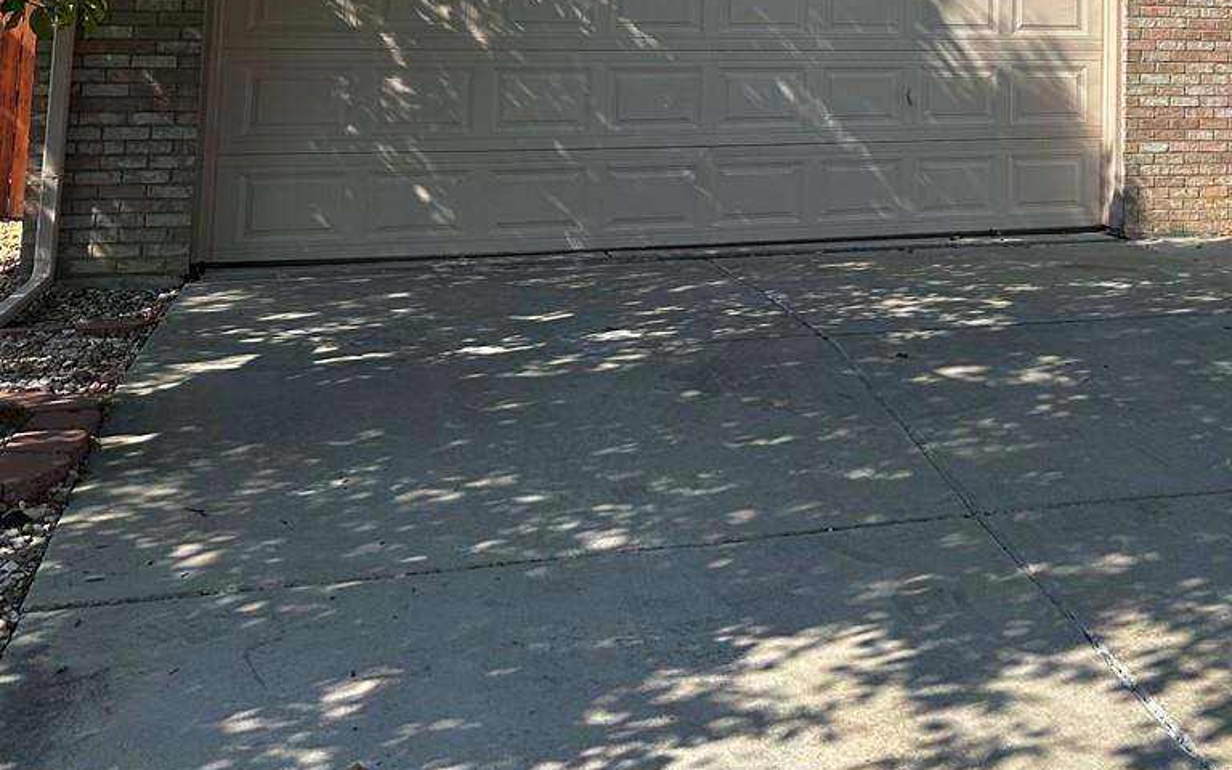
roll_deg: -0.6
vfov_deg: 22.6
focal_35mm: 53
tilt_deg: +6.3
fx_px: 1780
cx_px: 1181
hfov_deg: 35.2
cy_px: -135
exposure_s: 1/2591
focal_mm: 6.86
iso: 80
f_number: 1.78
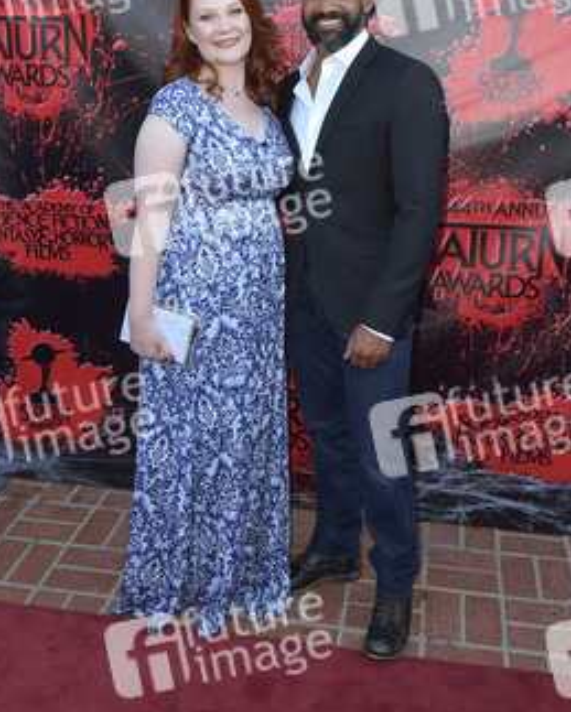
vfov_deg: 50.1
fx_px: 759
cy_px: 315
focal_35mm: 36
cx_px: 283
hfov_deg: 41.2
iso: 250
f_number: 6.3
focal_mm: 31
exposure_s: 1/250
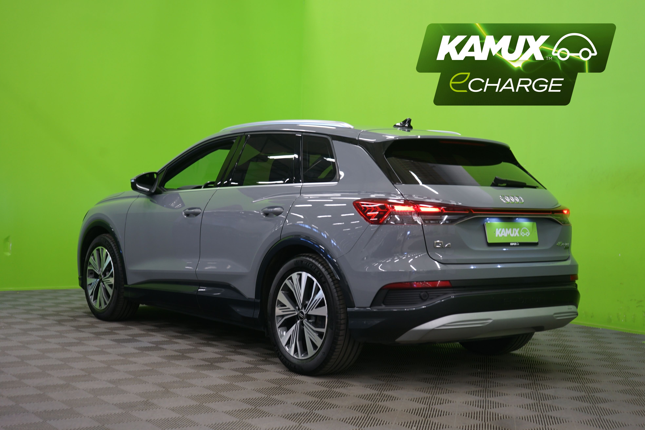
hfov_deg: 39.6
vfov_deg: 27.0
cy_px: 215
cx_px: 322
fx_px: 896
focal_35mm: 50
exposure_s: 1/8
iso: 400
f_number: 5
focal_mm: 50
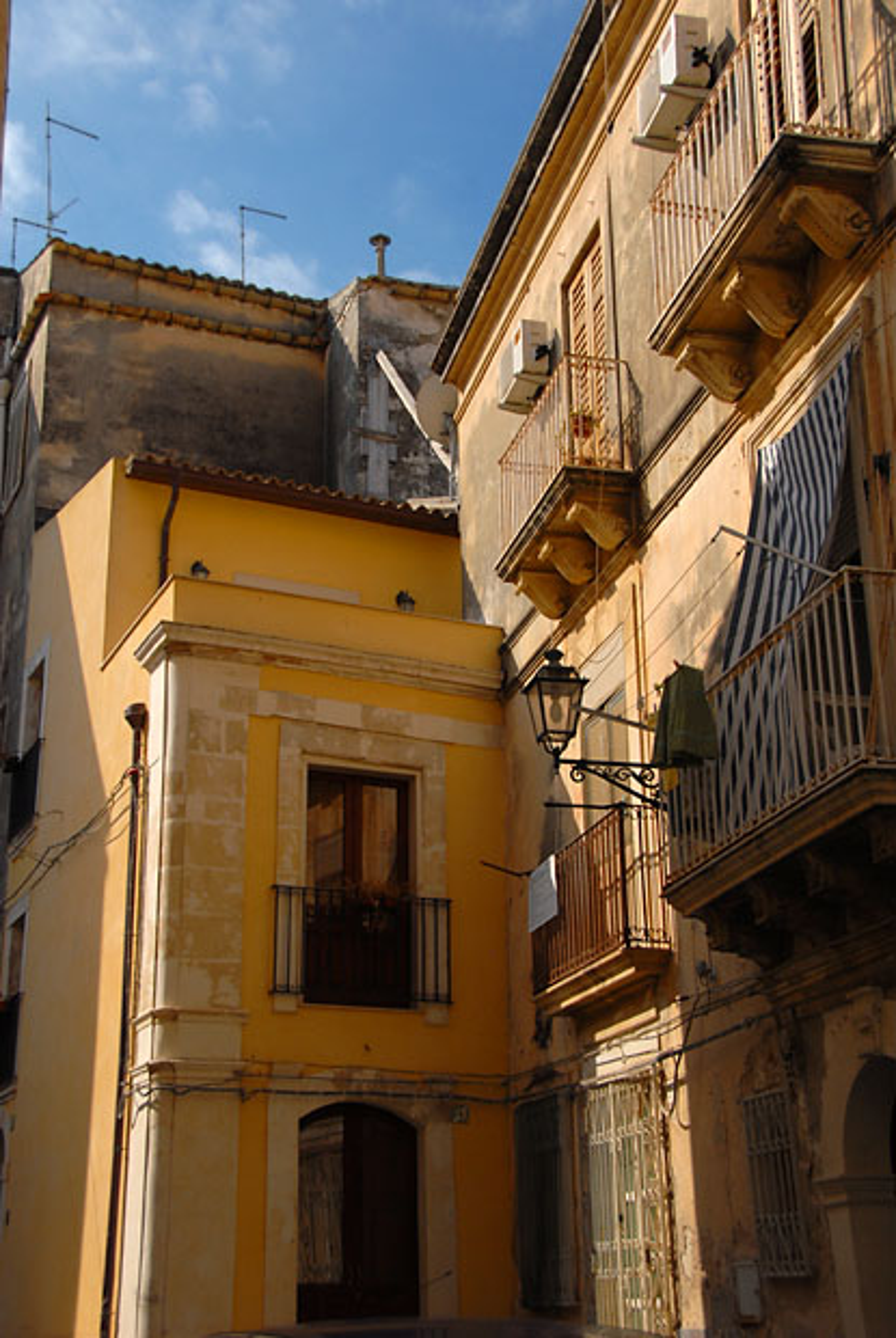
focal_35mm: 46
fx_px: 1731
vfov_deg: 42.3
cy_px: 669
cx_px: 448
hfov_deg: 29.0
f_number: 5
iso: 160
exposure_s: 1/2000
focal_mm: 31
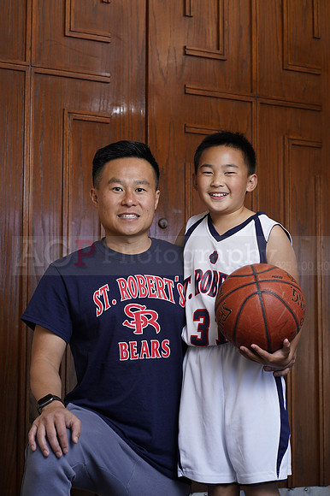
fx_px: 1170
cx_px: 165
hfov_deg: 16.1
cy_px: 248
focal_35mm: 85
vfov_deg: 23.9
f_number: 5.6
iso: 200
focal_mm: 85
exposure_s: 1/250
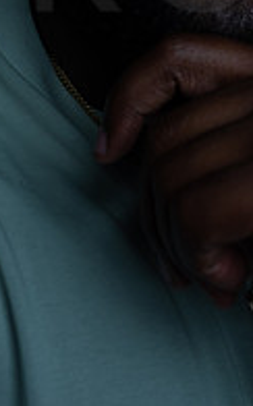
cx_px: 218
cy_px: -48
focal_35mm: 82
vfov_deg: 23.6
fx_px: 907
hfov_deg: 15.7
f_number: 6.3
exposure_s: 1/200
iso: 500
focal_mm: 35
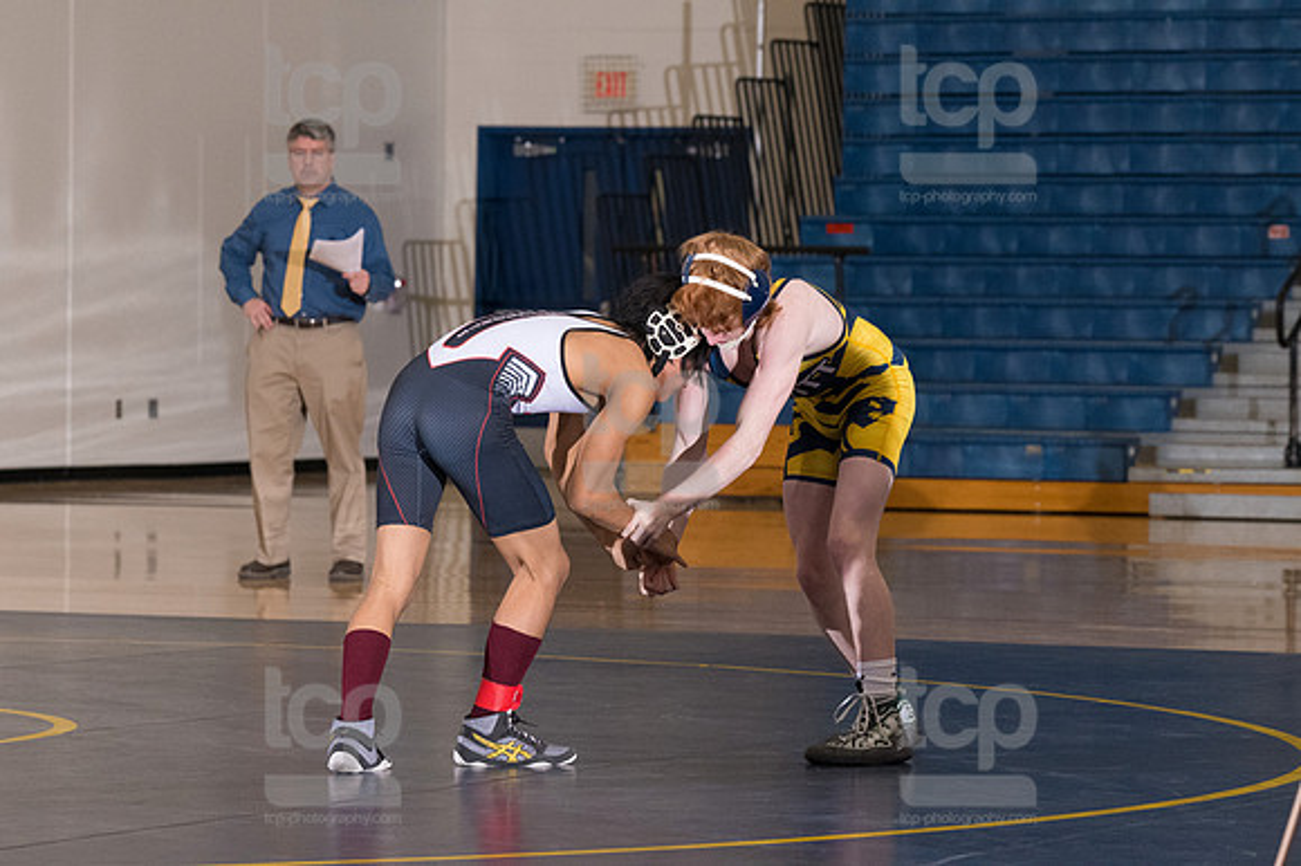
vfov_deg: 7.3
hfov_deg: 11.0
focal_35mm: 187
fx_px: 6754
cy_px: 433
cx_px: 650
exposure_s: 1/250
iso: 2000
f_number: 5.6
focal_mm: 125
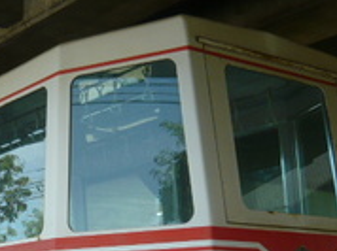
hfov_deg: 24.4
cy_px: 222
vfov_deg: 18.6
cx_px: 40
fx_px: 758
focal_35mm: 78
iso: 100
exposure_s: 1/200
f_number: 2.8
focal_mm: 5.5
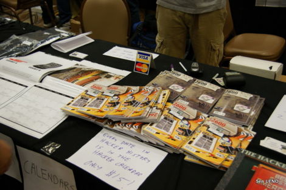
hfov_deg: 46.4
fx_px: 334
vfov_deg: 31.9
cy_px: 95
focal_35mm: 42
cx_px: 143
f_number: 4
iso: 400
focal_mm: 28
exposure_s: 1/40
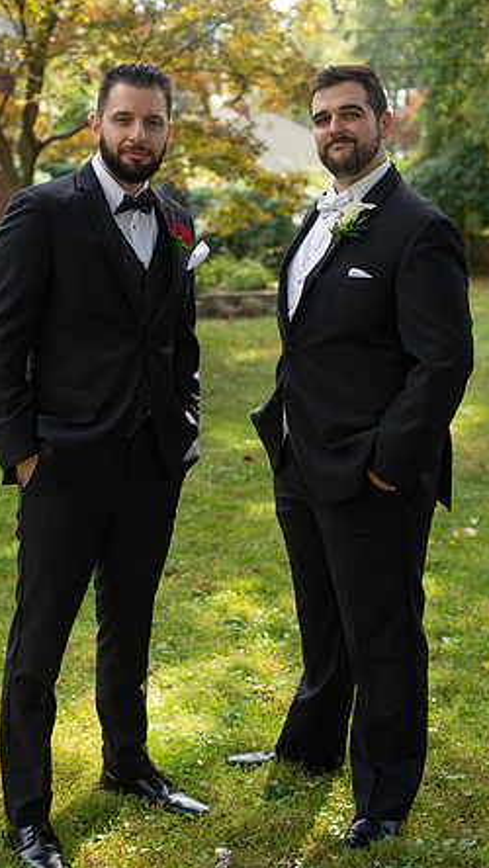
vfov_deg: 39.2
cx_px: 224
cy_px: 436
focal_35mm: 53
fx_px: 1221
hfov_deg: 22.6
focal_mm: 50
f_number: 3.2
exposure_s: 1/1250
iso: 400
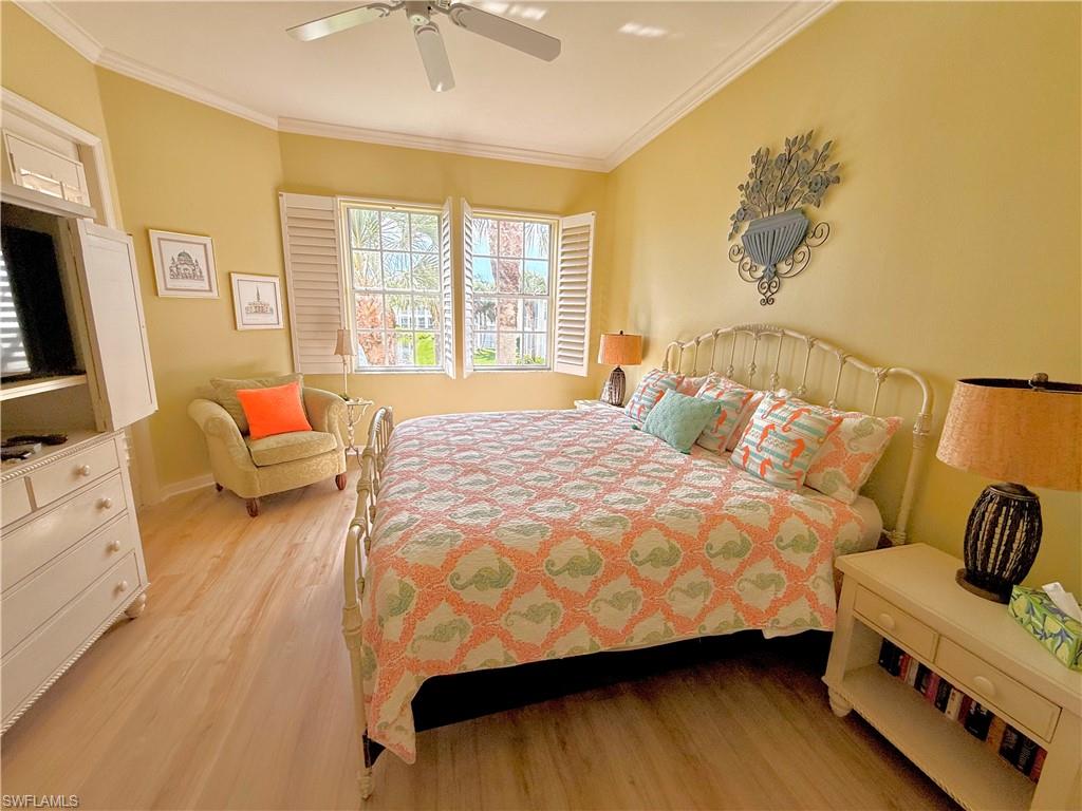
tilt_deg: -12.4
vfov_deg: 85.7
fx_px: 438
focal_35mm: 14
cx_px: 541
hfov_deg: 102.1
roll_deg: -1.2
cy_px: 406
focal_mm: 2.22
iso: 64
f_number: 2.2
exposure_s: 1/194
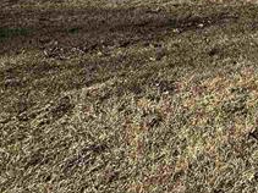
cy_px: -70
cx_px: 528
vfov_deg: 19.6
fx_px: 507
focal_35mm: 68
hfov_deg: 18.1
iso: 50
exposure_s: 1/1233
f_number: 2.2
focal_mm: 2.22
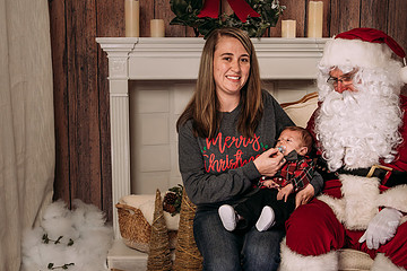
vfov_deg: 21.8
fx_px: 701
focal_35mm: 62
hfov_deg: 32.4
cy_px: 195
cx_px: 199
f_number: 6.3
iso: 100
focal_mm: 35
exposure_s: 1/100
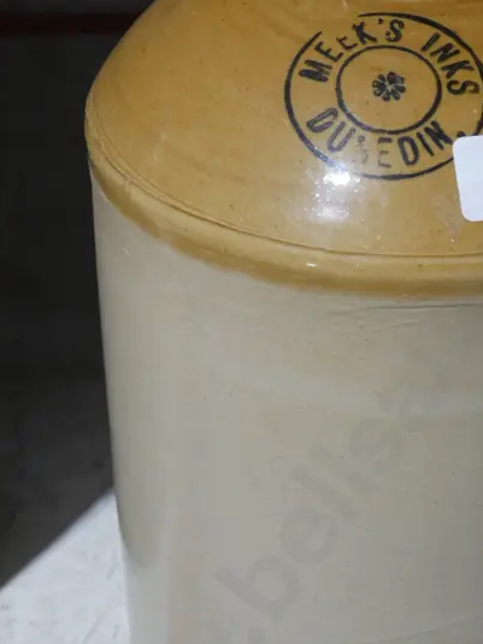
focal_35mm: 88
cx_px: 452
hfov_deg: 16.5
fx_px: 1638
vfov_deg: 22.3
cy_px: 343
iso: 800
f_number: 5.1
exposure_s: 1/60
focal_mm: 23
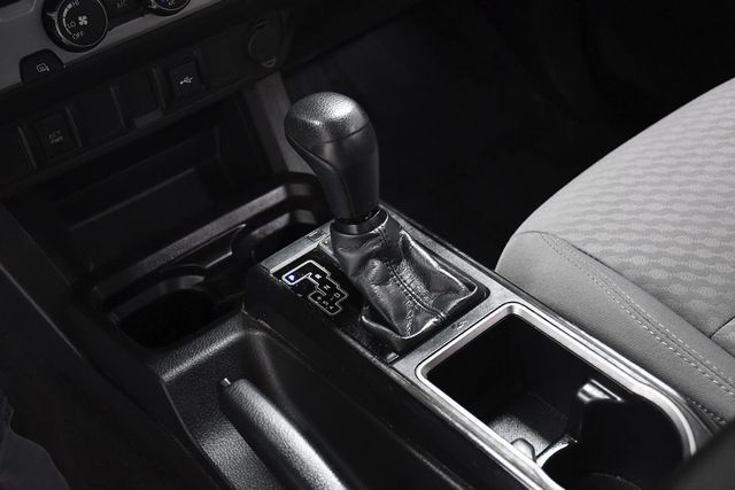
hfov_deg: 41.1
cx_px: 368
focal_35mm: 48
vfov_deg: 28.1
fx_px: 980
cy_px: 245
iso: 2500
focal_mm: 32
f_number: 4.5
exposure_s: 1/100
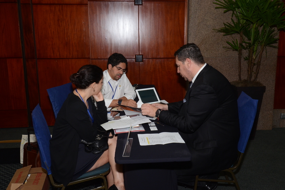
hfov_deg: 53.1
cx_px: 142
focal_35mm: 36
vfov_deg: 36.9
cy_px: 95
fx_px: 285
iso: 800
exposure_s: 1/60
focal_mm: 24
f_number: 11
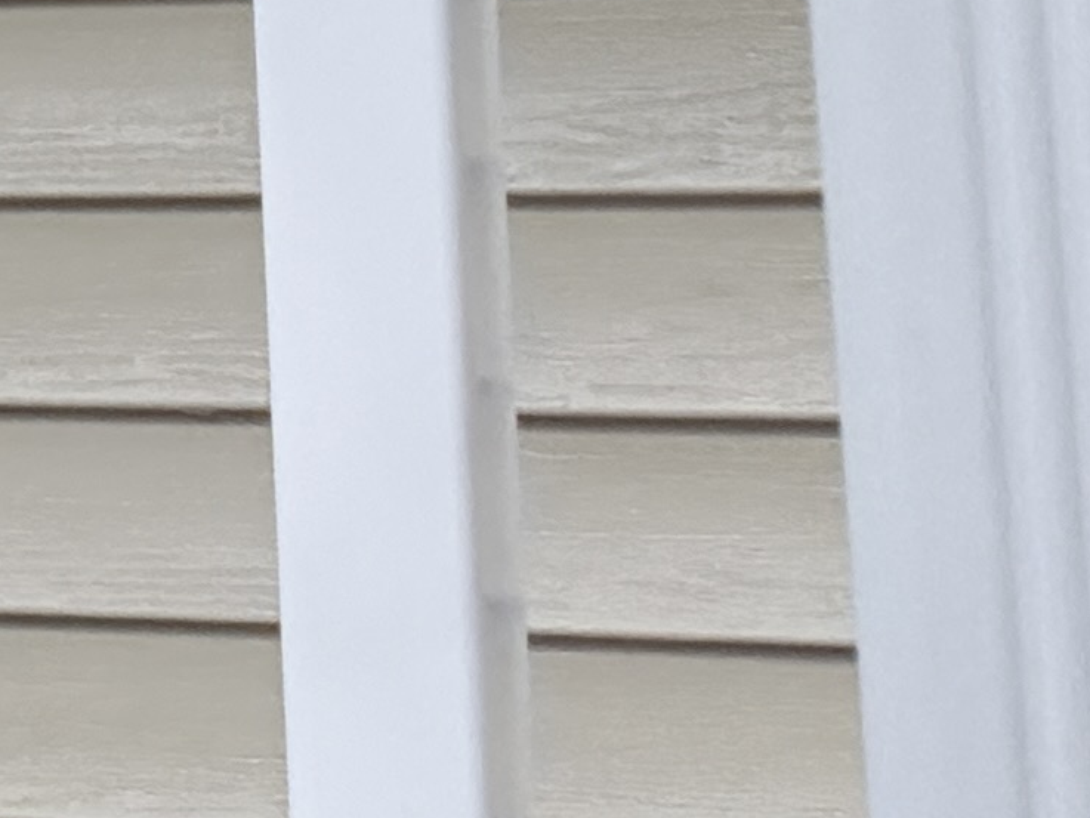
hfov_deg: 7.8
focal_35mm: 186
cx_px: -3030
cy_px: -404
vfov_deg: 7.8
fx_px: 5858
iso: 80
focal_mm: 6.76
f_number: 1.78
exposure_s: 1/2703
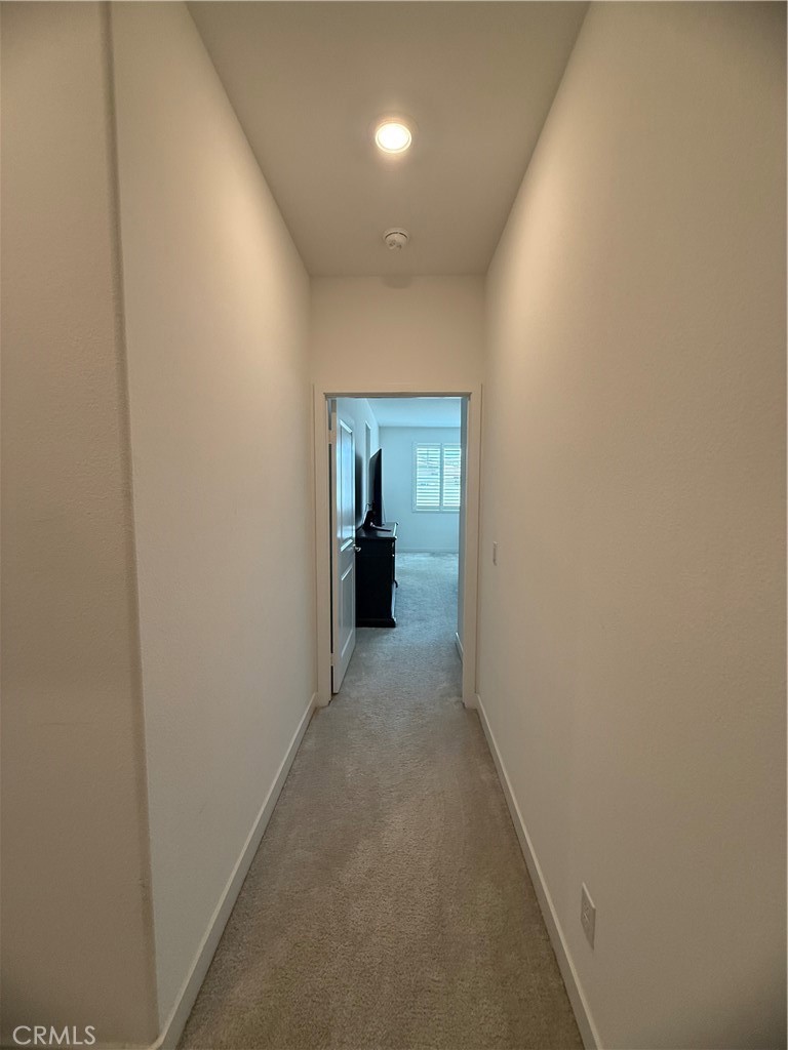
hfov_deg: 85.7
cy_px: 525
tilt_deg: -3.6
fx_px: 425
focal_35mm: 14
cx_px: 394
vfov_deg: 102.1
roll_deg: -2.1
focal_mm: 2.22
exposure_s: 1/120
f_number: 2.2
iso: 160
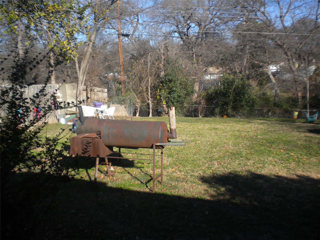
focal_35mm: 35
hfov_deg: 52.6
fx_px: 324
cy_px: 120
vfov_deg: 40.7
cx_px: 160
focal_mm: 6.3
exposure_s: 1/355
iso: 80
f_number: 4.6
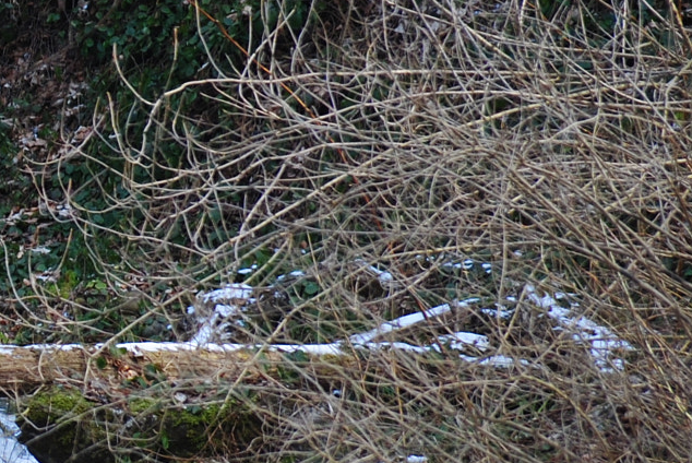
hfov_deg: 4.6
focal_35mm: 446
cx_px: -219
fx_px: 8581
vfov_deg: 3.1
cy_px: 410
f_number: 4.5
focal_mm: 92
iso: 200
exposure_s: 1/125
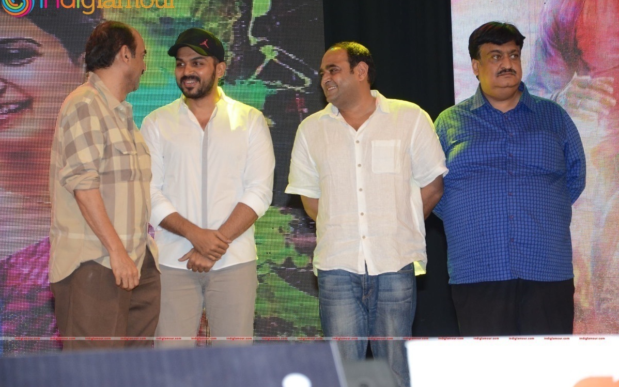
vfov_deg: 8.2
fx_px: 2708
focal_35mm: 161
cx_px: 310
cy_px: 187
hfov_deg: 13.0
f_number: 5.6
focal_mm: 105
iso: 1000
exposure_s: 1/125
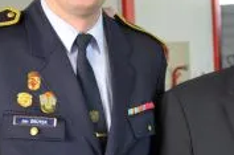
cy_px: 87
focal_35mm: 187
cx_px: 300
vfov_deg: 7.3
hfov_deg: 10.8
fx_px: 1212
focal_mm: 34
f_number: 4.2
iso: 900
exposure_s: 1/30
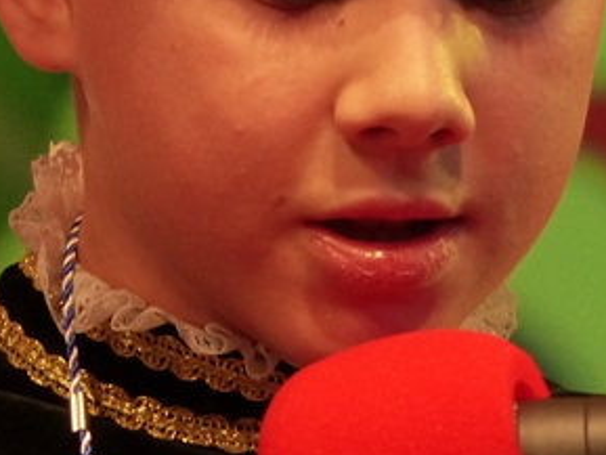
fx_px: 25272
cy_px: 19
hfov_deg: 1.4
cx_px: 291
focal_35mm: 1443
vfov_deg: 1.0
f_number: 2.8
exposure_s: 1/100
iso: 400
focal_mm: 94
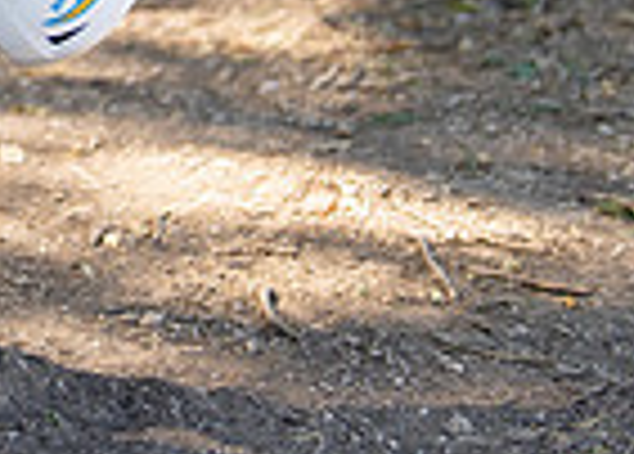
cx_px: -204
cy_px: -411
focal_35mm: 227
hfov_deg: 8.7
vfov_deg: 6.2
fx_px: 4091
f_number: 1.2
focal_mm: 50
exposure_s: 1/1250
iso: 100
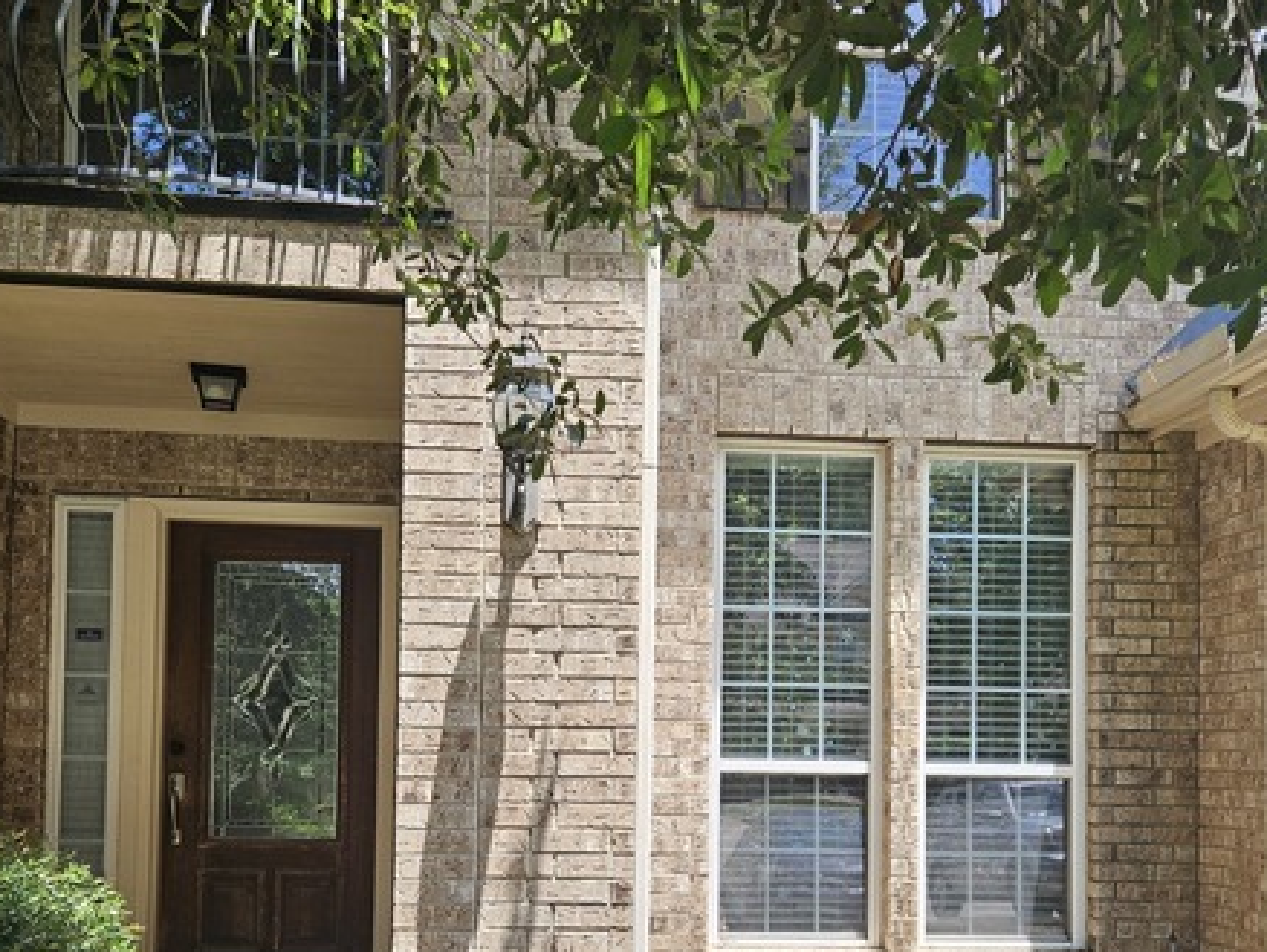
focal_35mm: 35
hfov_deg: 52.6
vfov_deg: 39.8
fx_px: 1282
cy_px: 694
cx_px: 647
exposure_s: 1/368
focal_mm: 5.4
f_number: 1.8
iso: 25
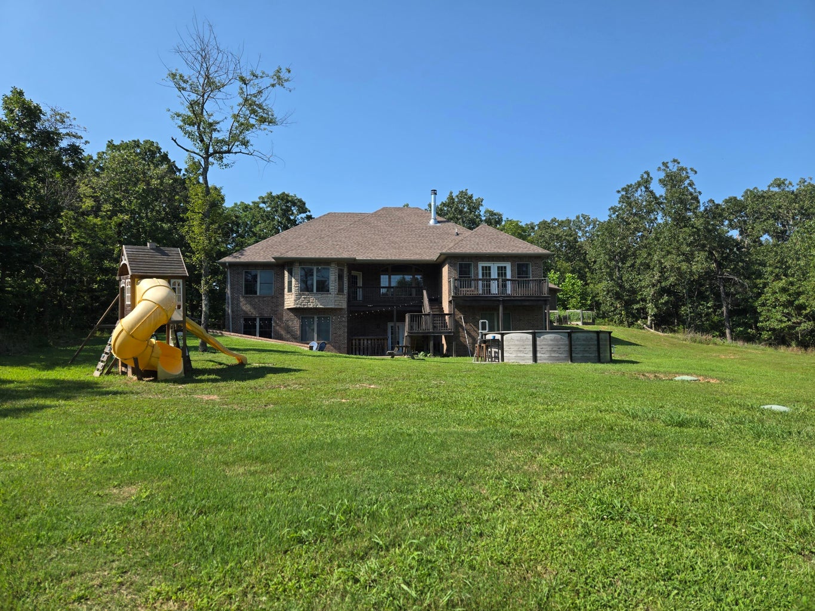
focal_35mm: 23
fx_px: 542
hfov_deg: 73.9
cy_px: 306
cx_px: 408
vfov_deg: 58.9
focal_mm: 5.4
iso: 40
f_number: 1.8
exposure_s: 1/2921
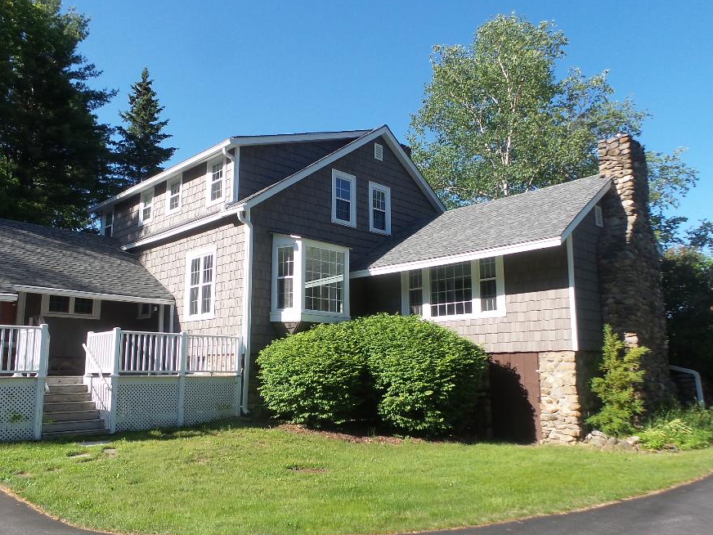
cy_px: 279
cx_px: 350
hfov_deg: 65.3
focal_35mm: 27
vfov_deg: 51.3
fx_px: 556
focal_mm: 4.1
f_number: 3.5
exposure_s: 1/500
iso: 100
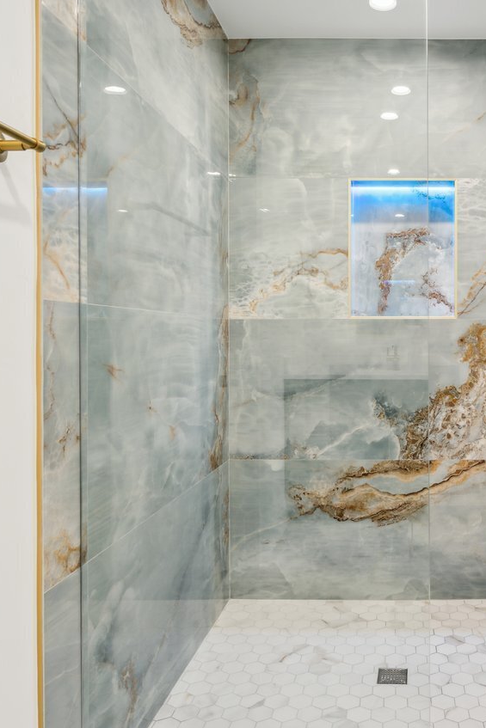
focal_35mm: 29
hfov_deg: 42.6
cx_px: 401
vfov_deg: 63.6
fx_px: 587
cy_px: 344
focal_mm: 16
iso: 400
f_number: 5.6
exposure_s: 1/40
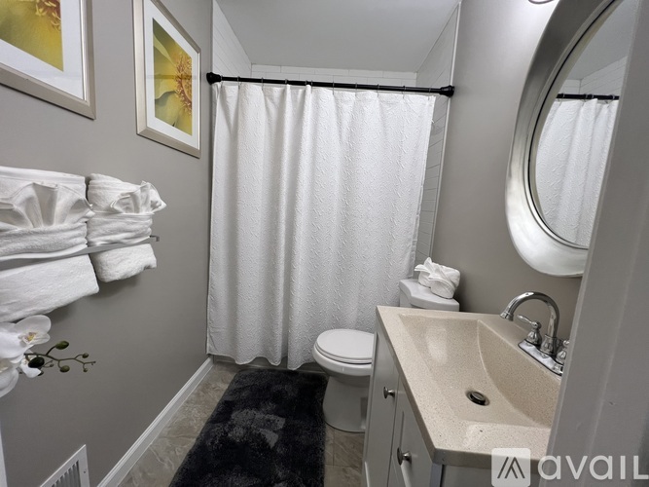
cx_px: 324
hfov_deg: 106.2
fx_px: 244
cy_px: 244
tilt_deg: -8.5
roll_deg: -3.6
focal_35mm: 13
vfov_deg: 89.9
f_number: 1.8
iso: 80
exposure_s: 1/120
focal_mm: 1.57
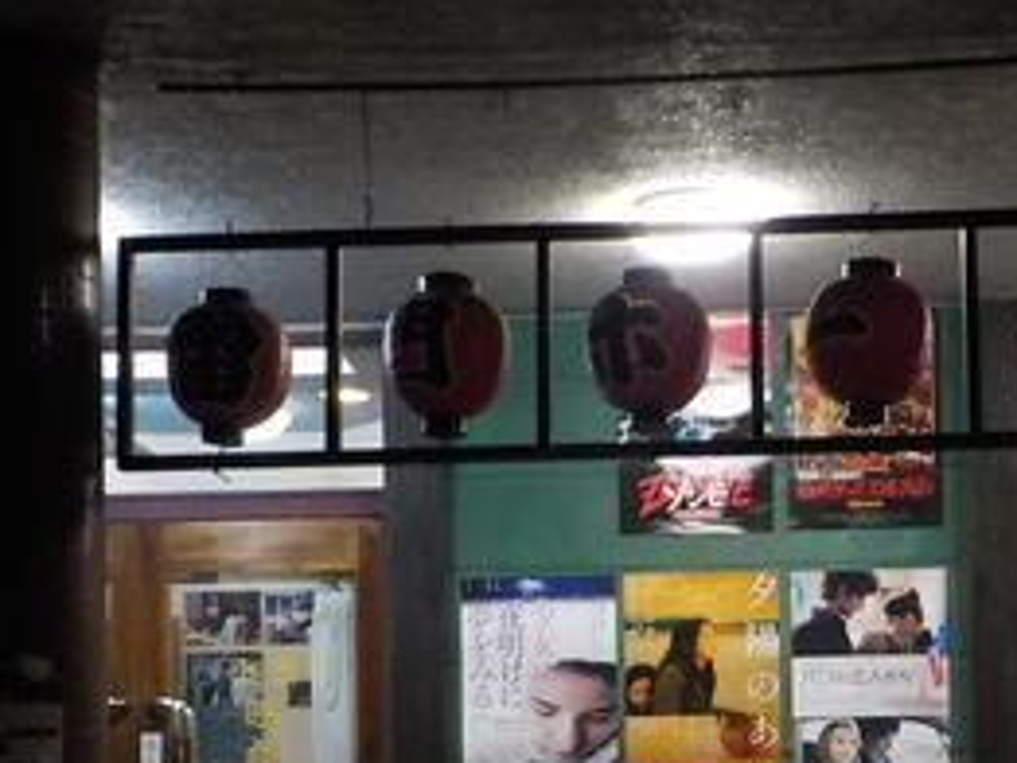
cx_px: 701
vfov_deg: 20.5
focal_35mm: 69
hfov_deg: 27.9
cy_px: 810
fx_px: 2028
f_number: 3.3
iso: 500
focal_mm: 4.1
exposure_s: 1/15
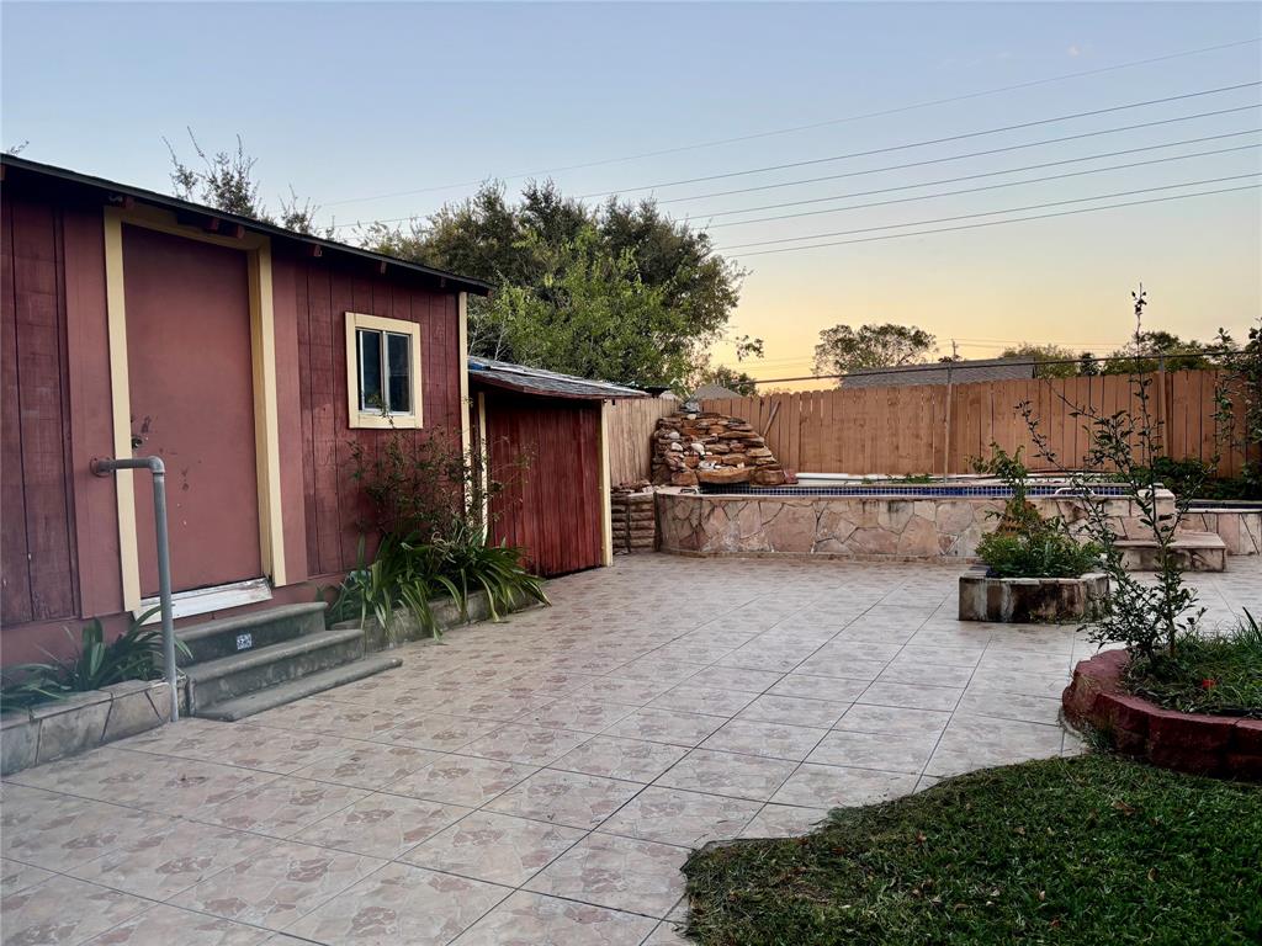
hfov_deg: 67.3
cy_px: 473
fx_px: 948
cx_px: 631
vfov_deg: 53.1
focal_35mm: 26
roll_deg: +2.6
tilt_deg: -3.6
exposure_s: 1/247
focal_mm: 5.96
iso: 40
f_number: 1.6
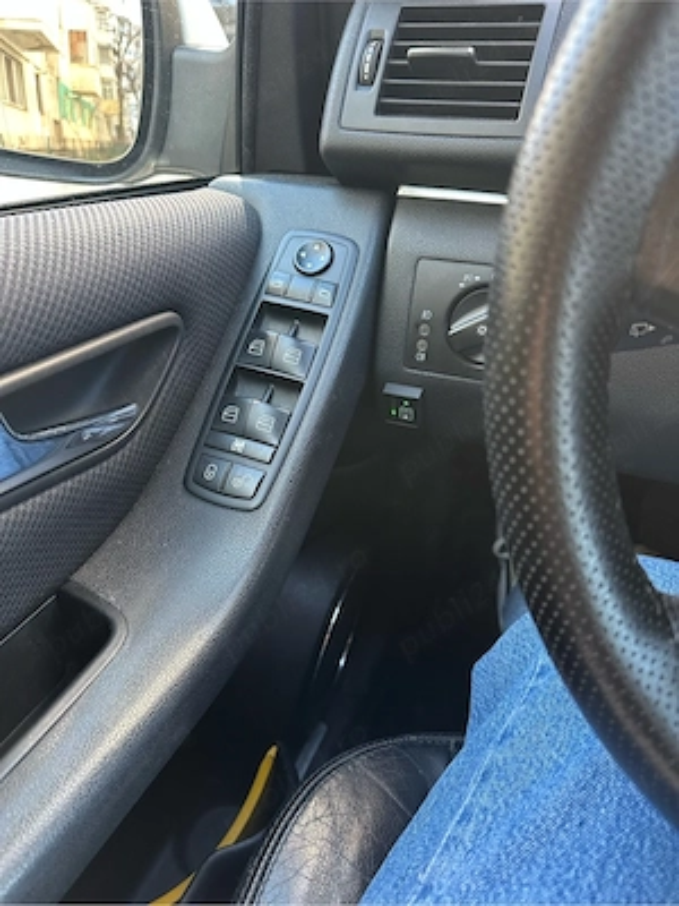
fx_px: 628
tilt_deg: -37.6
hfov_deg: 56.8
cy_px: 453
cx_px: 340
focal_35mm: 24
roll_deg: -0.5
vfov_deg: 71.6
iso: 250
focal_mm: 6.86
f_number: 1.78
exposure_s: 1/105
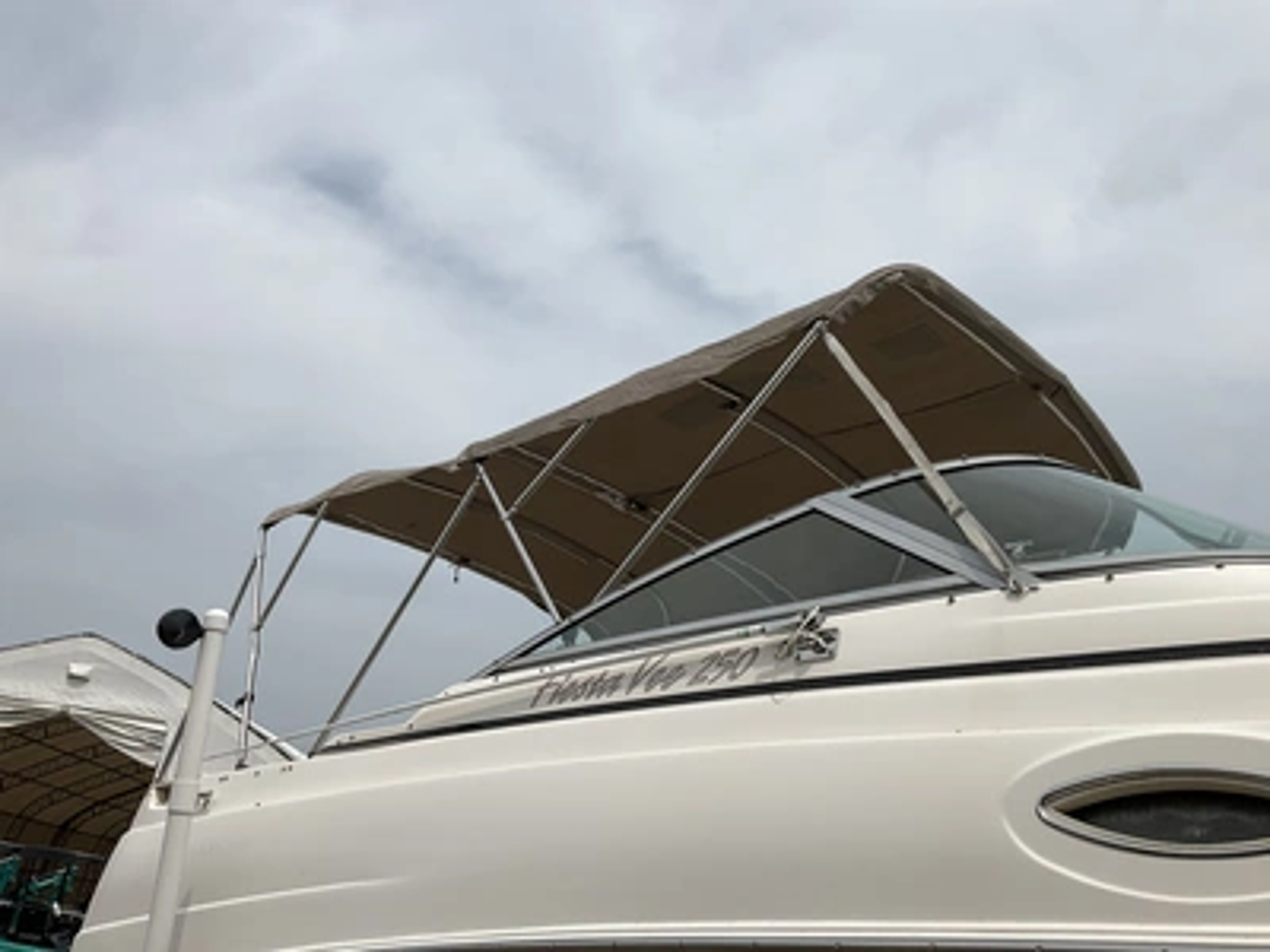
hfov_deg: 61.7
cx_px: 635
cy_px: 476
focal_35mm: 29
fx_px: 1064
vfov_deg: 48.2
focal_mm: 3
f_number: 1.8
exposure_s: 1/5263
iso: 25
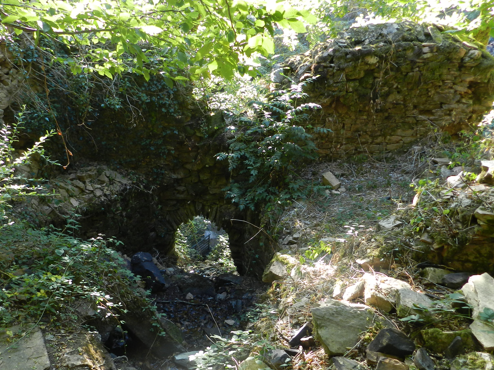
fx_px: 428
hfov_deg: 59.5
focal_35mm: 30
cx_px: 198
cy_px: 220
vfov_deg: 46.6
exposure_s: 1/40
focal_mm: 4
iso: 160
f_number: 3.4
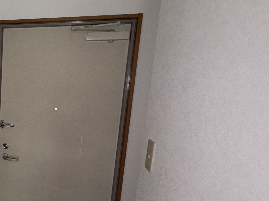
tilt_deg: -8.2
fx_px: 241
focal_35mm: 31
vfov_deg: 45.4
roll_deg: -2.3
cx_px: -13
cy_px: 110
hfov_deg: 46.4
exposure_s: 1/60
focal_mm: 2.22
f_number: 2.2
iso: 125
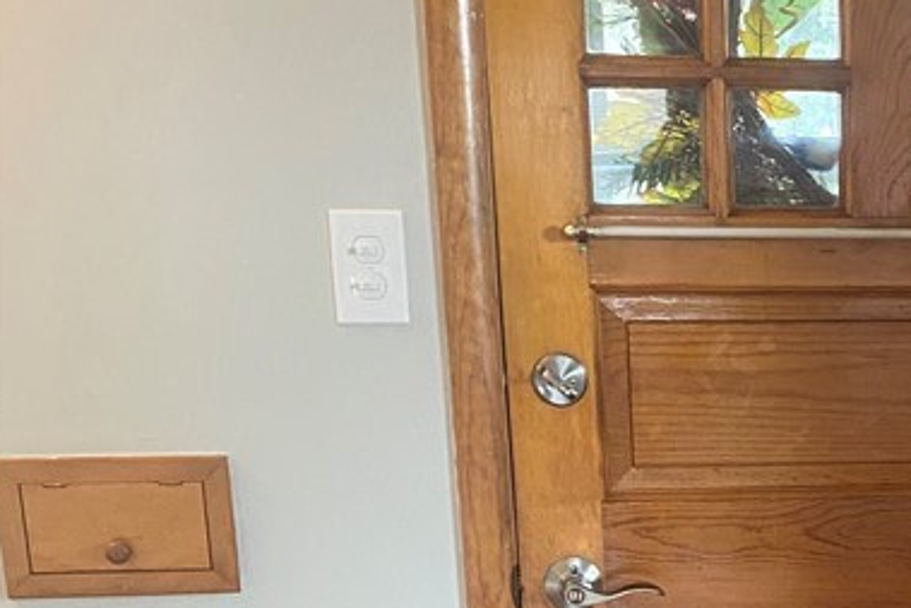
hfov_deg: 26.3
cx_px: 909
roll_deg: +0.6
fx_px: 1848
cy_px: 798
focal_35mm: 73
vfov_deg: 17.5
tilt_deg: -16.1
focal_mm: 4.25
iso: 400
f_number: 1.8
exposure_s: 1/60
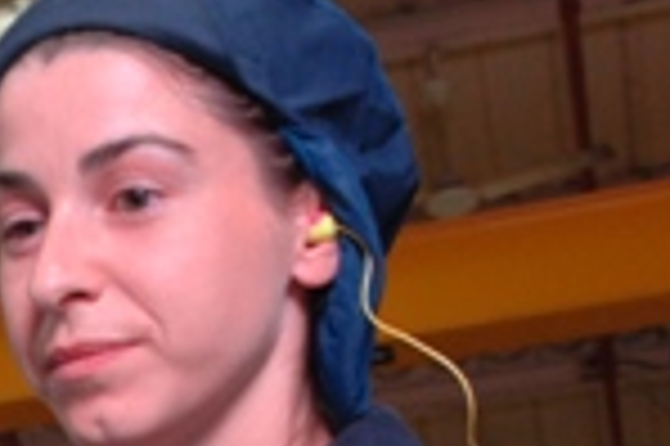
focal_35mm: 167
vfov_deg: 8.0
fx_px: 3105
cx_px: -369
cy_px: 669
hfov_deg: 11.7
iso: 400
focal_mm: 26
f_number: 8
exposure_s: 1/15
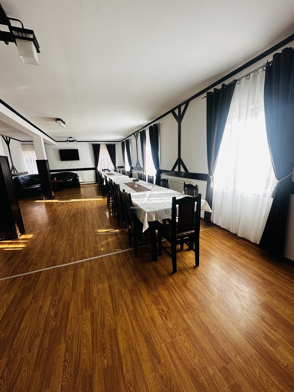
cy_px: 196
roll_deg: +2.1
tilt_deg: -12.1
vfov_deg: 102.1
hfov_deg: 85.7
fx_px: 159
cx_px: 147
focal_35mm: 14
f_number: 2.2
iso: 80
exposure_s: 1/99
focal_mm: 2.22
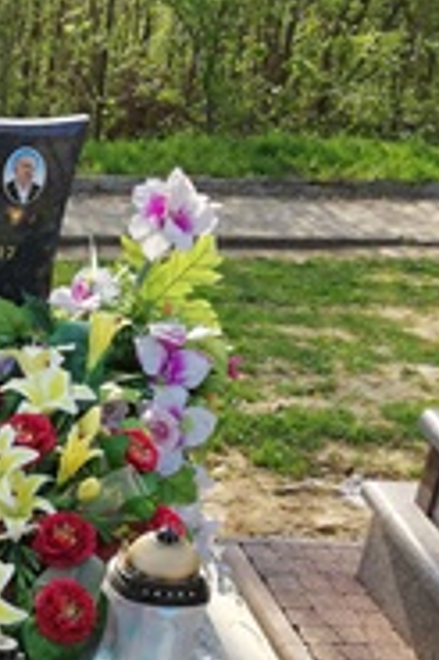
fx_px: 1283
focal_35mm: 70
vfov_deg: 28.2
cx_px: -146
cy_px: 544
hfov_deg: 18.0
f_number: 2.2
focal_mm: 3.81
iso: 50
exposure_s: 1/344
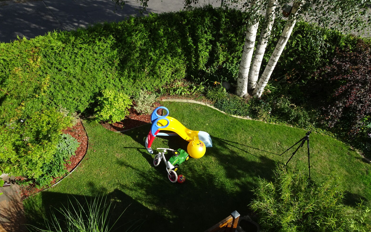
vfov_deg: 47.4
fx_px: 263
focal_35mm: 26
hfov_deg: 70.4
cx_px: 184
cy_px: 134
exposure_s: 1/640
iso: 80
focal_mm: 4.1
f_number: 3.5
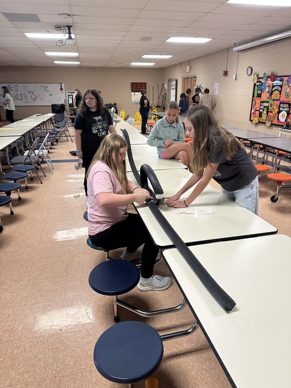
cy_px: 194
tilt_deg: -22.5
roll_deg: +0.5
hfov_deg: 56.8
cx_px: 146
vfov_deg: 71.6
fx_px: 269
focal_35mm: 24
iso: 200
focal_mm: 6.86
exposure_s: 1/120
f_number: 1.78
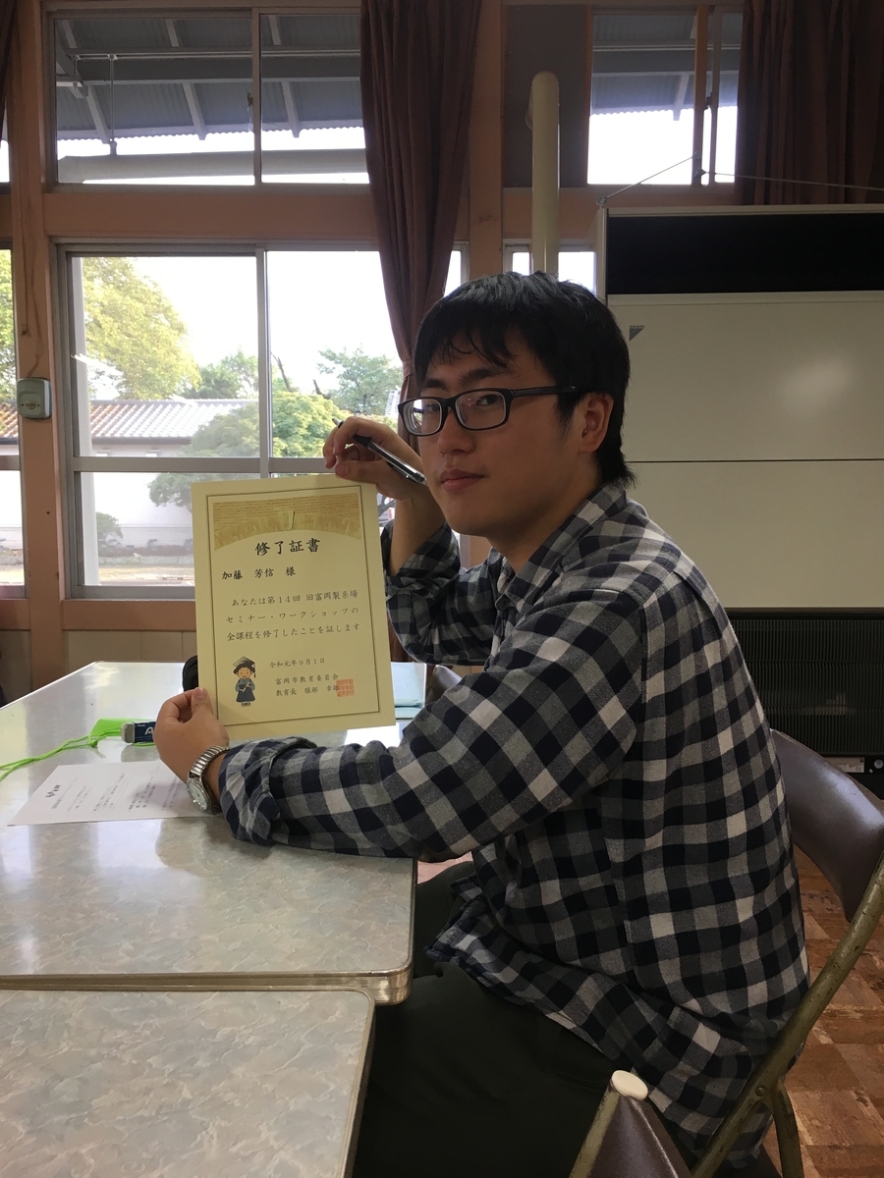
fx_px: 987
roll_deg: -0.4
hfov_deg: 48.2
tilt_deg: -6.2
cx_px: 442
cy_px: 589
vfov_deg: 61.7
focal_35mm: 29
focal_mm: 4.15
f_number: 2.2
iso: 25
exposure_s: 1/30
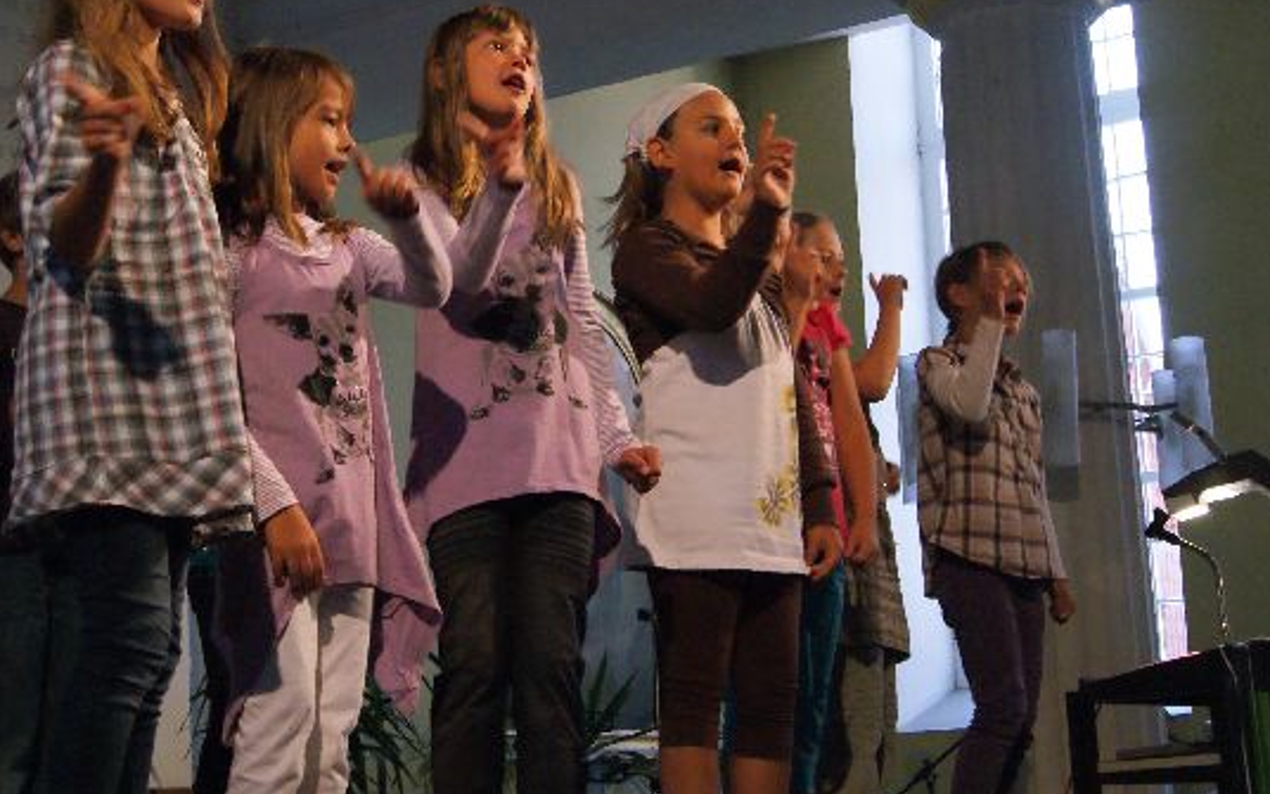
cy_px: 339
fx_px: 2215
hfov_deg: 31.9
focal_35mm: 64
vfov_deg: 20.3
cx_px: 547
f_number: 8
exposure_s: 1/125
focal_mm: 28
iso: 1600
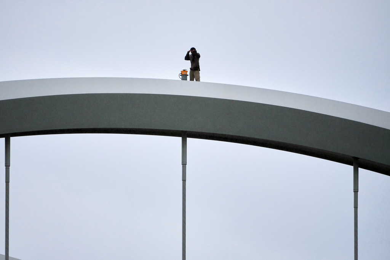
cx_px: 195
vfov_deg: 2.3
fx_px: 6498
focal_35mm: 600
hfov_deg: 3.4
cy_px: 130
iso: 400
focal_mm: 400
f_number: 5.6
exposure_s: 1/1250
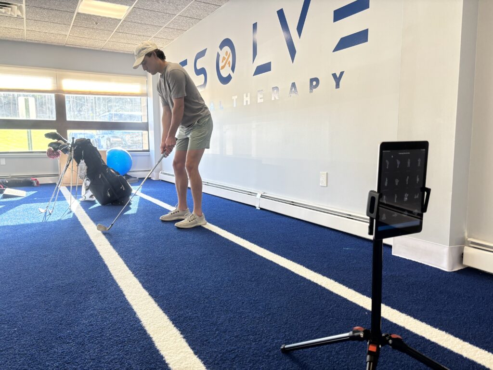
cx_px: 246
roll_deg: +1.6
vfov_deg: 53.1
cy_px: 185
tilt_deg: -6.8
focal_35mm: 26
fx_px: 370
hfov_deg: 67.3
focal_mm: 5.96
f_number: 1.6
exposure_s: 1/121
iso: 80
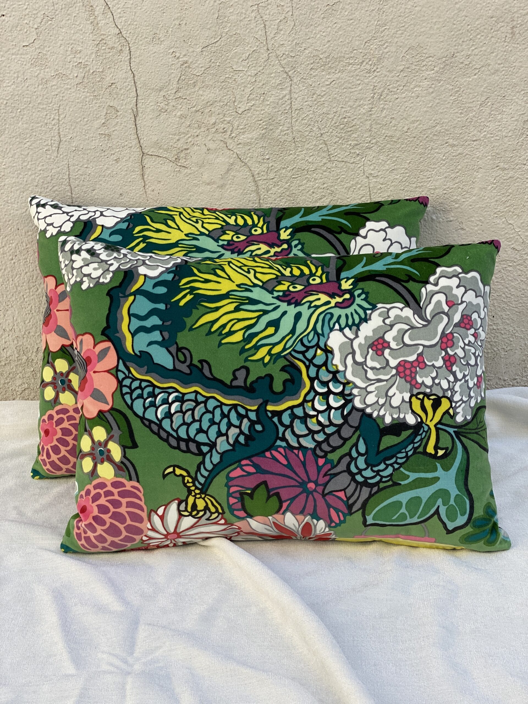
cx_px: 264
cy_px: 352
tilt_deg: -21.9
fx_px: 1058
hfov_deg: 28.0
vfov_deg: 36.8
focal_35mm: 52
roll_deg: +0.9
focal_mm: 6
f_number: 2
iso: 20
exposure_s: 1/193
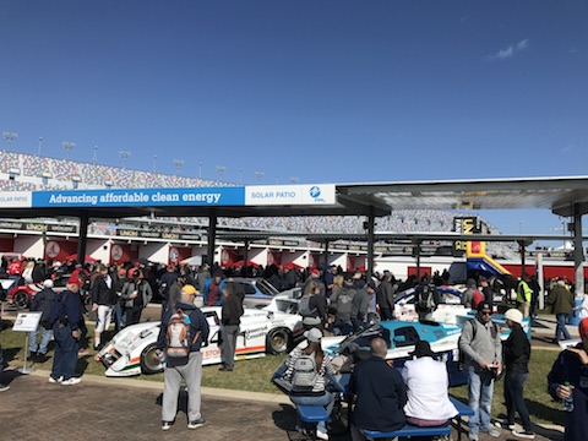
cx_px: 294
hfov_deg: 63.4
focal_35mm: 28
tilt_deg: +4.6
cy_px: 220
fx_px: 476
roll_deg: -1.7
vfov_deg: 49.7
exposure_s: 1/4167
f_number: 1.8
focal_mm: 3.99
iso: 20
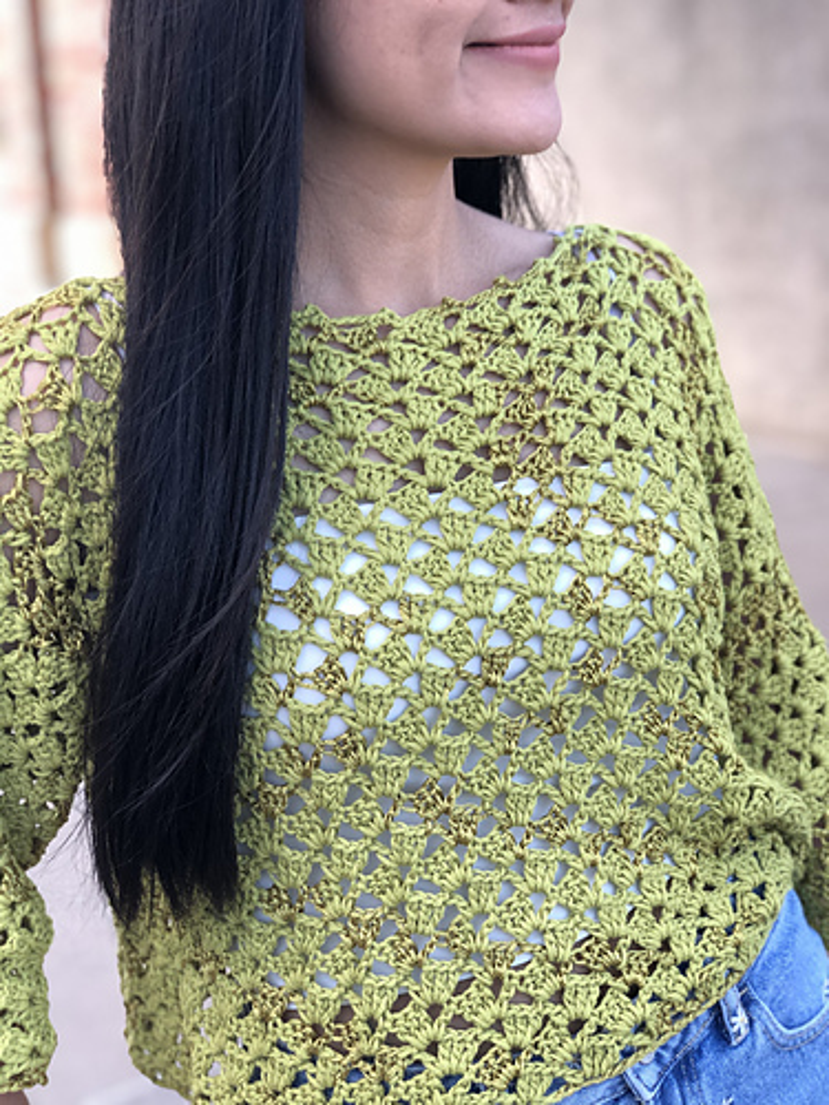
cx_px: 414
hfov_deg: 25.7
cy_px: 552
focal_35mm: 57
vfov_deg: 33.8
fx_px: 1820
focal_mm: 6.6
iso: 25
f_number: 2.8
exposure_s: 1/60
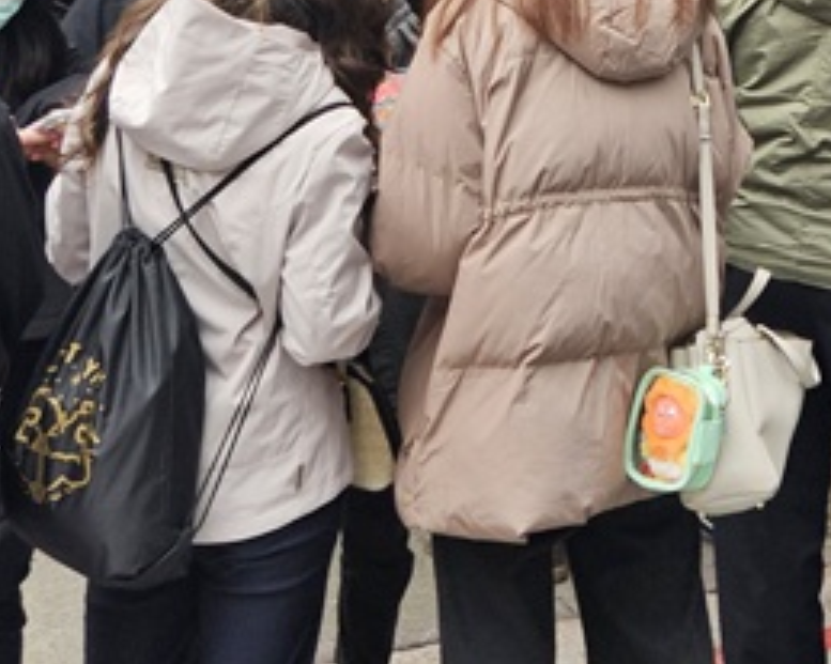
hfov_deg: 23.8
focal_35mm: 78
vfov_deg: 17.8
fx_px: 1918
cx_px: 744
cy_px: -303
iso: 25
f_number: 1.8
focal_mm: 5.4
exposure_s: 1/279
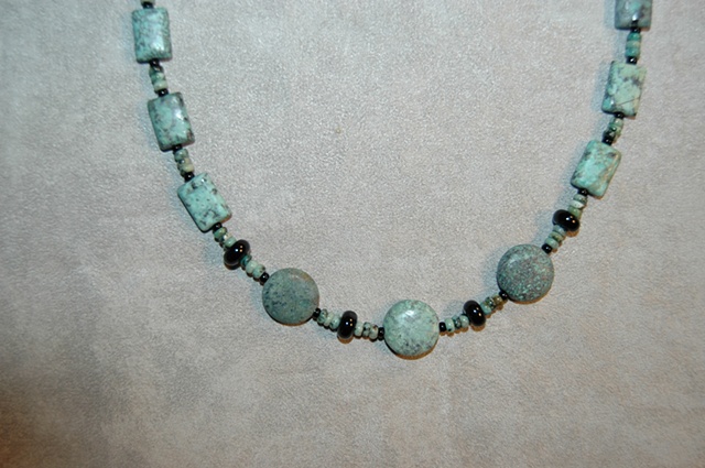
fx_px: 880
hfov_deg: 43.7
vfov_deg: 29.8
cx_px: 352
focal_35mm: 45
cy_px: 234
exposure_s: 1/60
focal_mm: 30
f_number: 4.2
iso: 200
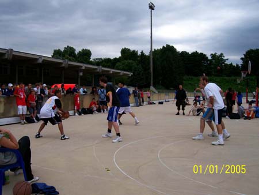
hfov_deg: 53.9
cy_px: 98
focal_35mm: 34
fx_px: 255
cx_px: 130
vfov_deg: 41.8
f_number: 5.1
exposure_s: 1/282
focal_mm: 5.6
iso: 80
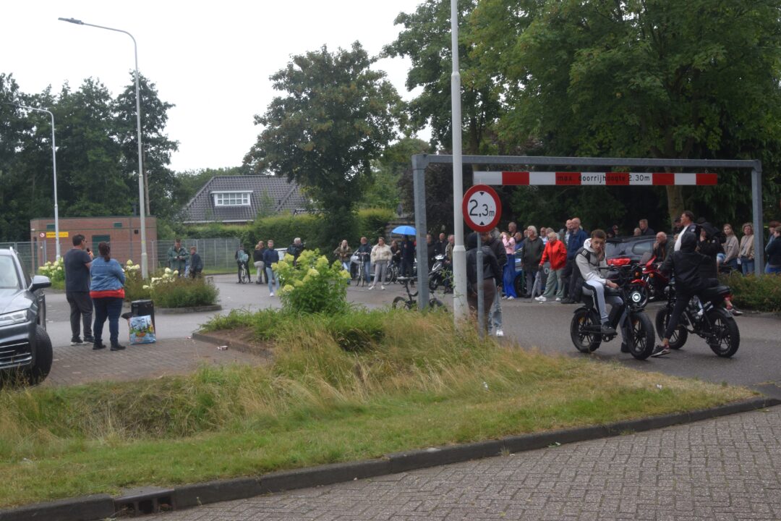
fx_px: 911
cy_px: 260
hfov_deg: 46.4
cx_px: 390
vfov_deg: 31.9
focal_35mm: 42
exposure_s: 1/161
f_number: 6.3
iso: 400
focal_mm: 28
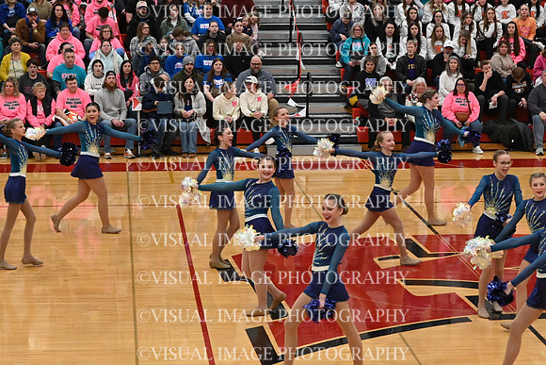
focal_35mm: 105
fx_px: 1593
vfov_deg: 13.0
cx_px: 273
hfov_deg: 19.5
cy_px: 182
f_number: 4
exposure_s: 1/400
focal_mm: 70
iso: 6400
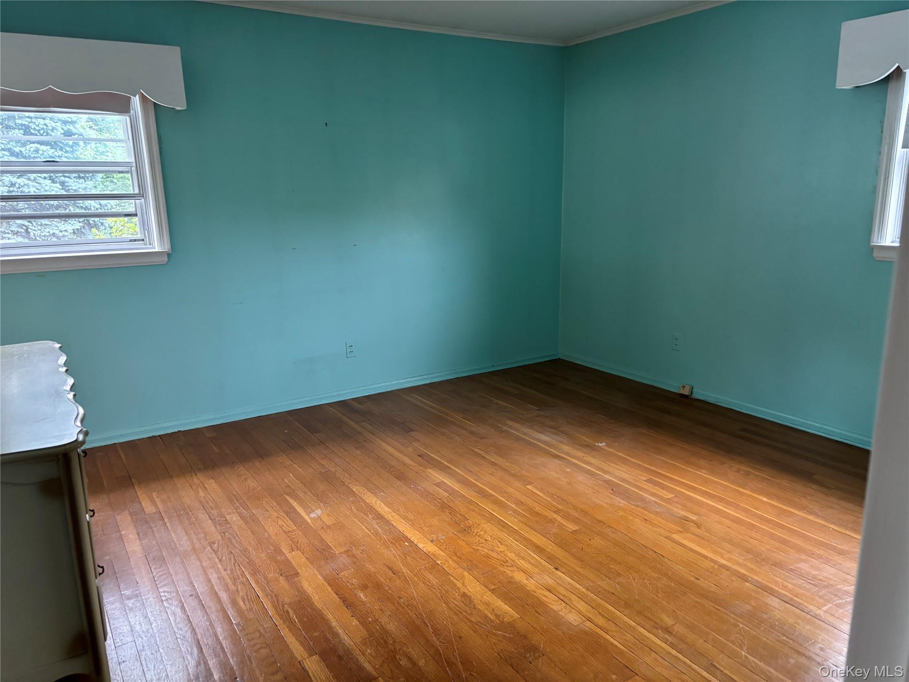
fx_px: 683
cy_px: 341
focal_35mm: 26
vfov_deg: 53.1
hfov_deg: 67.3
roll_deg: +1.2
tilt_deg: -12.6
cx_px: 454
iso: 320
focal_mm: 5.96
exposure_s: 1/60
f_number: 1.6
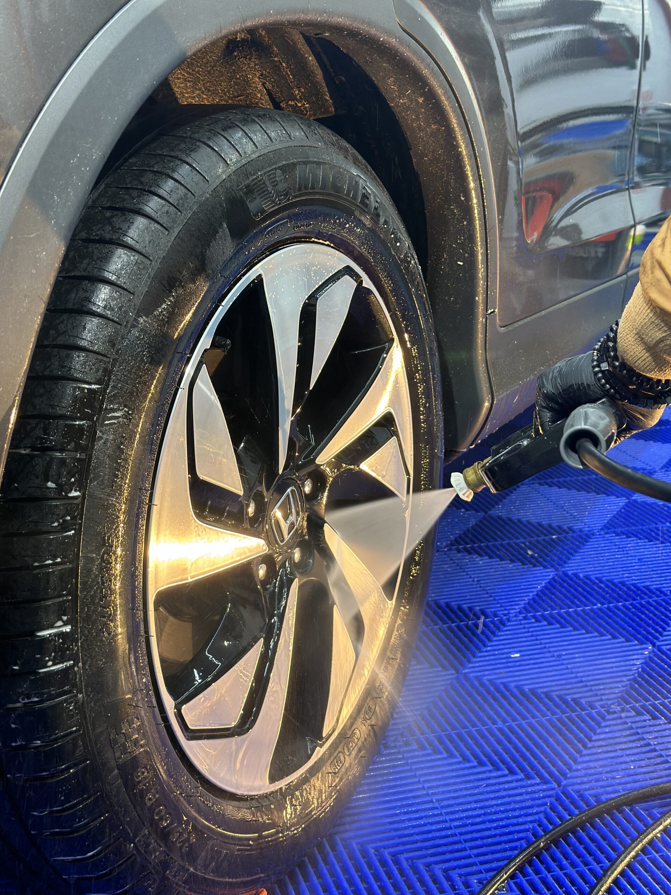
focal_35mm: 48
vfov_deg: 39.7
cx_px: 336
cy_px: 448
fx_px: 1241
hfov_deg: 30.3
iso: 125
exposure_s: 1/100
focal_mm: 6.86
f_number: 1.78
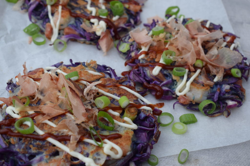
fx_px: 417
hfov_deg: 33.4
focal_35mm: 60
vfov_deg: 22.6
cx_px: 125
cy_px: 83
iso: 400
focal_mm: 40
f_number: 6.3
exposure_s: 1/160
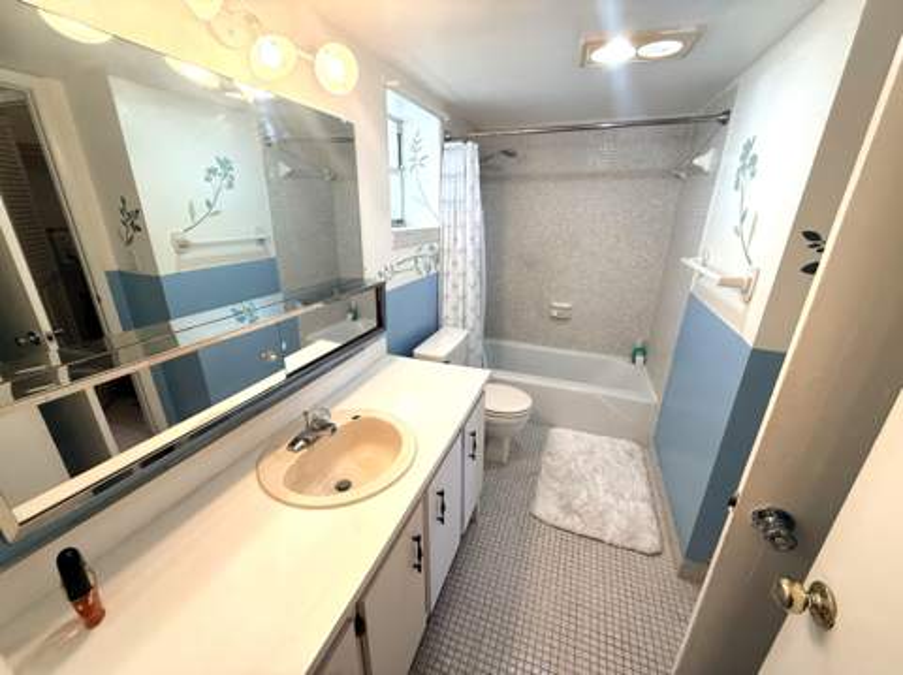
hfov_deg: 102.1
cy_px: 338
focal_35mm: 14
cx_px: 452
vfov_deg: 85.6
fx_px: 365
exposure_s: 1/120
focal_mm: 2.22
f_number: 2.2
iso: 160
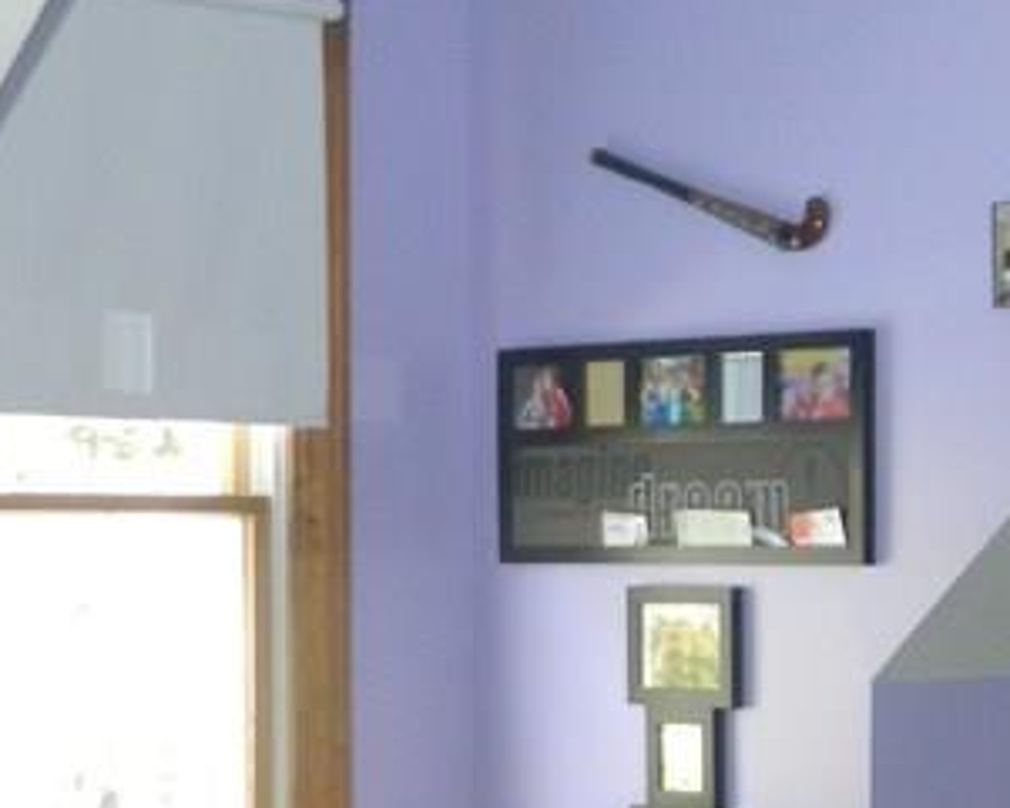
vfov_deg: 14.8
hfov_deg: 17.2
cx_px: 1413
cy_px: 738
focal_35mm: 103
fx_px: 3080
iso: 200
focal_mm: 5.6
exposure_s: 1/30
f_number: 3.2
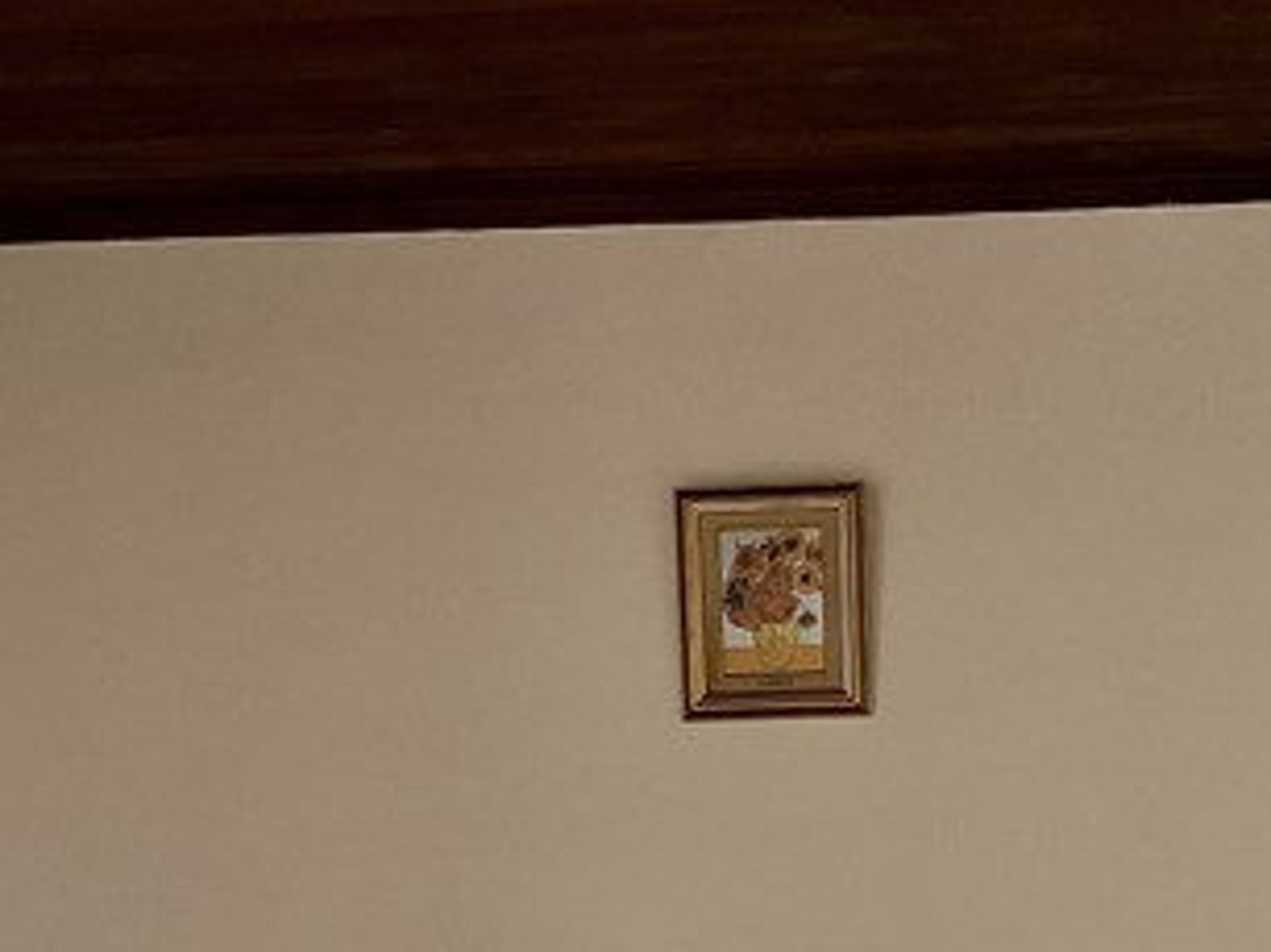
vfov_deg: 20.1
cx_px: 864
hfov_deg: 28.4
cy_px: 1168
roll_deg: +0.5
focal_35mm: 68
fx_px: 2495
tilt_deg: -2.4
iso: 500
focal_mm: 5.1
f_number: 1.6
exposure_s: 1/55
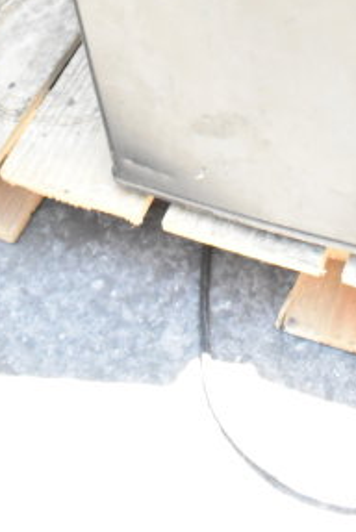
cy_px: -244
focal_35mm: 86
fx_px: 1273
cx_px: 274
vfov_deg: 20.5
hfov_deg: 15.8
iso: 6400
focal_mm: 18
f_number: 9
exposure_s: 1/320
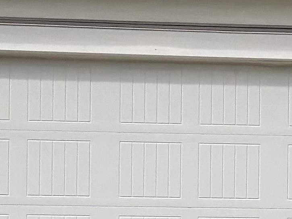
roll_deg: -0.2
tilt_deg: +1.8
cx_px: 297
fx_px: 1721
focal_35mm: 204
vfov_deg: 7.3
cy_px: 216
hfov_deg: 9.6
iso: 320
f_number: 1.78
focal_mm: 6.76
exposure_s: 1/43478
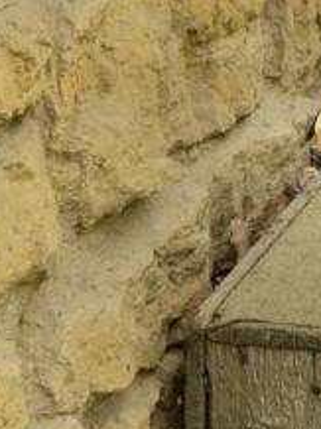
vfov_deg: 10.0
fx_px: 2455
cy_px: 191
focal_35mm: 198
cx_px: 494
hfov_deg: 7.3
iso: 200
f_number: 7.1
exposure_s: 1/320
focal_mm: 31
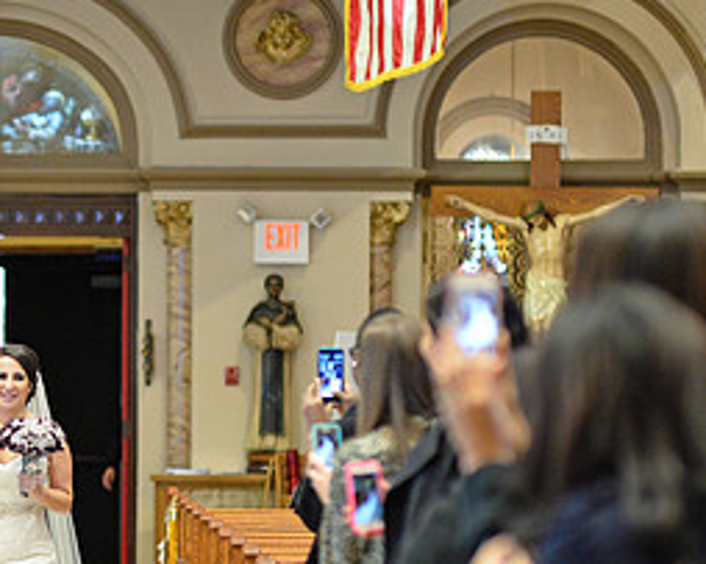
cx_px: -64
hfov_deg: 10.5
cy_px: 389
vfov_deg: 8.5
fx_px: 3801
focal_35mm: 182
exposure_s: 1/250
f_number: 2.2
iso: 3200
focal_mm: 85
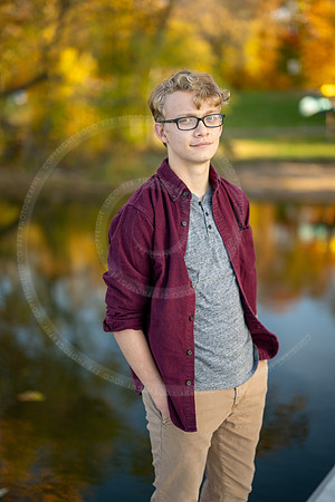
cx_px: 168
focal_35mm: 50
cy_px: 251
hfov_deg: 27.0
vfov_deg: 39.6
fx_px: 698
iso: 125
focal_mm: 50
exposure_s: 1/1600
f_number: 1.2
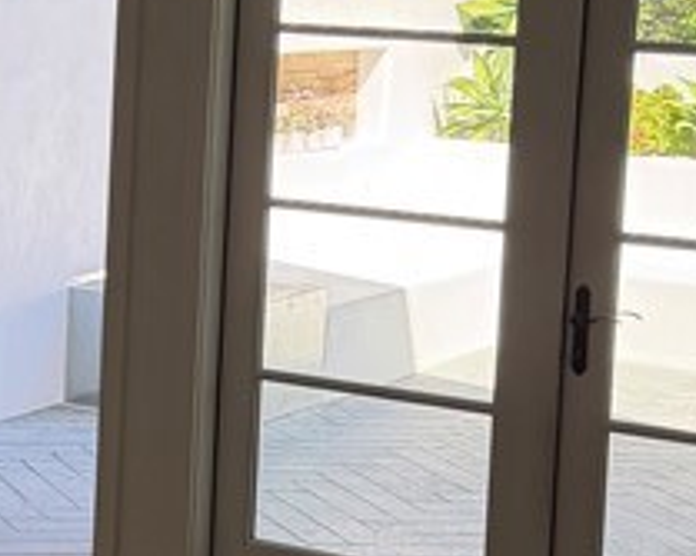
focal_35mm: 115
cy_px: 163
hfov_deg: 16.3
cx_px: -30
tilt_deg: -5.3
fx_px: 2368
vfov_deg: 13.4
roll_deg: -2.8
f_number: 1.78
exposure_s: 1/484
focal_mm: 6.76
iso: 100
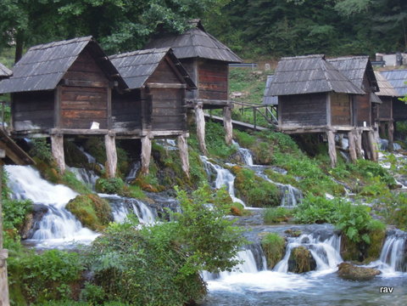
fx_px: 905
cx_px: 204
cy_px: 153
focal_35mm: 77
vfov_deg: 19.1
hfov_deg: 25.3
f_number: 4.2
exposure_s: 1/6
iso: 800
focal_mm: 13.8
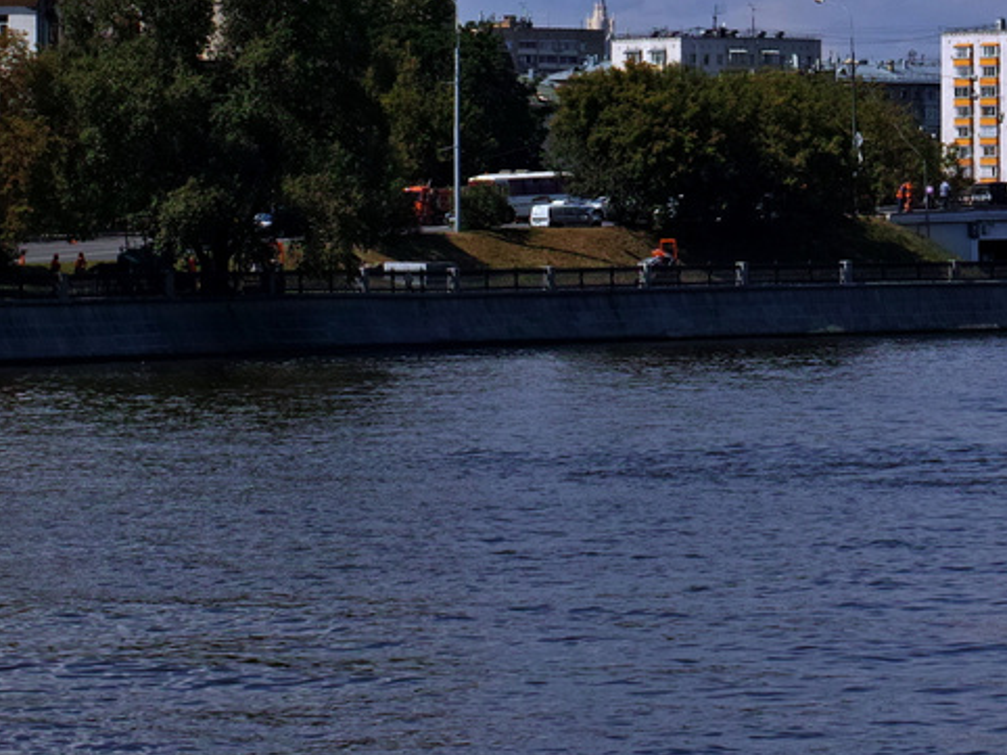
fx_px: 6891
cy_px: 25
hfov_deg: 8.3
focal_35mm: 237
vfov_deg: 6.2
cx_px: 1155
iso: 100
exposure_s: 1/1250
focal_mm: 50
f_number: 5.6
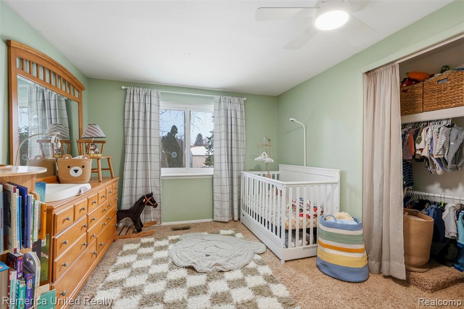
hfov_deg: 96.8
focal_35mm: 16
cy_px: 154
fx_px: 206
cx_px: 232
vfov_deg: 73.7
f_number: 8
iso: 400
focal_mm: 16
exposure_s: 1/160
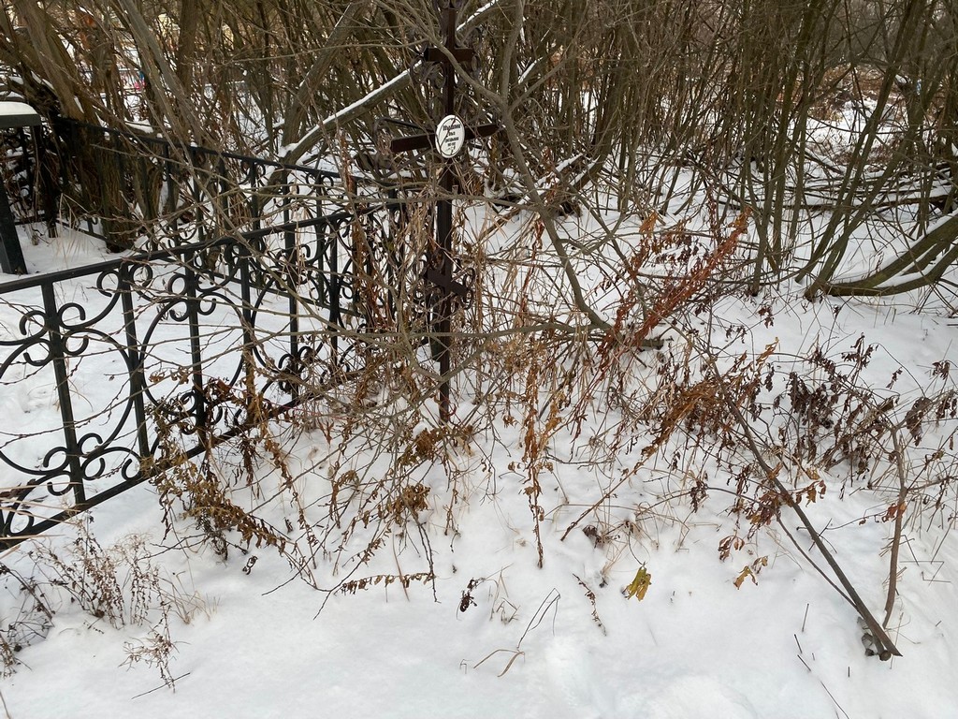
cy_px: 360
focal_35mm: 26
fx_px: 720
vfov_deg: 53.1
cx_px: 479
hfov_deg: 67.3
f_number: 1.8
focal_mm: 4.25
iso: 32
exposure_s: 1/531
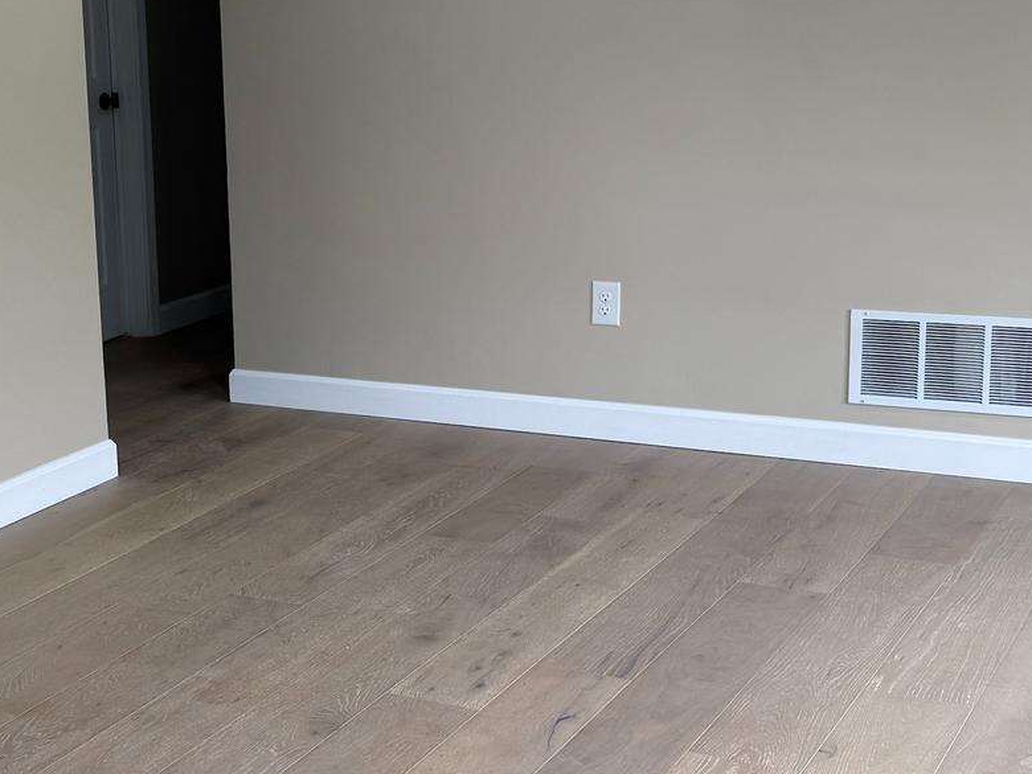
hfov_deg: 29.4
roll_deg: +3.5
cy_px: 361
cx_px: 98
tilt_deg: -11.6
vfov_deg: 23.3
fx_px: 1878
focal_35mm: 63
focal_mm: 6.76
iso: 100
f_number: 1.78
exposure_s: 1/120
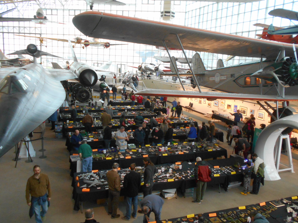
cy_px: 112
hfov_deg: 63.4
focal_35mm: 28
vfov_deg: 49.7
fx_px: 241
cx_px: 149
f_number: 3.4
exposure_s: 1/25
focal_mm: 5.1
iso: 400
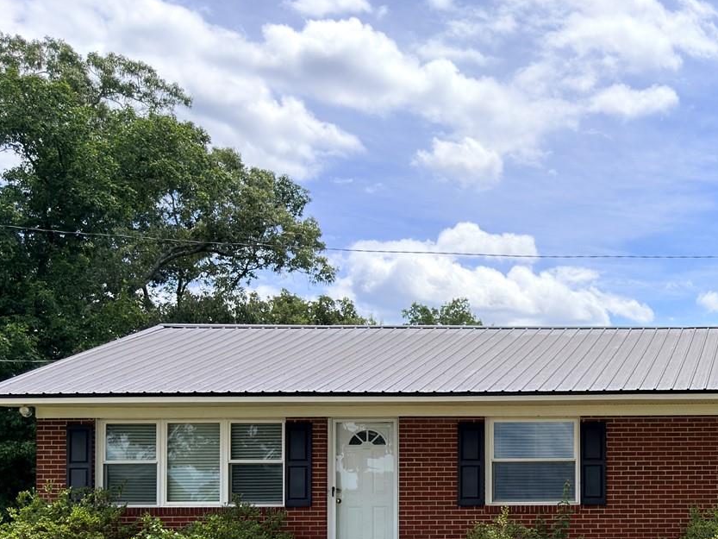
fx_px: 1224
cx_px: 770
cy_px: 479
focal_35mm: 59
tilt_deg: +1.3
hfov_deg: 29.7
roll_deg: +0.7
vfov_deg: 24.2
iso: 80
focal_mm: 6.76
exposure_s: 1/3717
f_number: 1.78
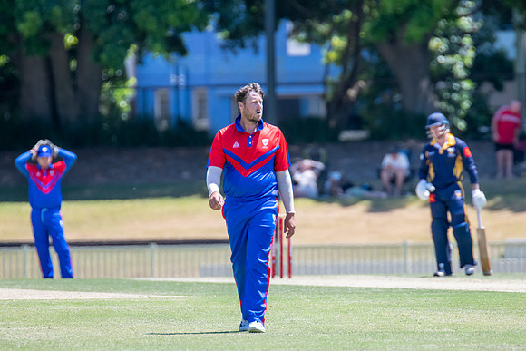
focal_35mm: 633
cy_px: 175
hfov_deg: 3.3
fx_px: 9258
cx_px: 267
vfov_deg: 2.2
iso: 1000
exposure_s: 1/2000
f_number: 5.6
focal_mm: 600
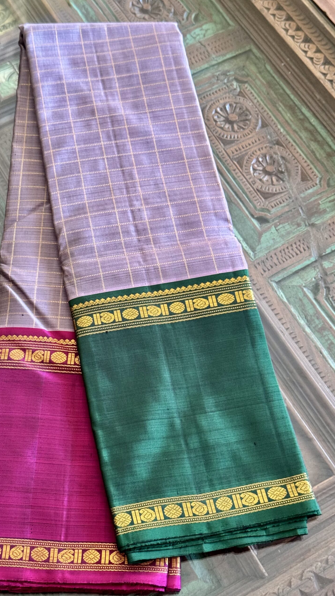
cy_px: 300
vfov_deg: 39.2
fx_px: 837
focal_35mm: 53
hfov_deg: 22.6
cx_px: 116
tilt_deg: -62.6
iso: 250
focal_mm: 6.76
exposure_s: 1/43
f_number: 1.78
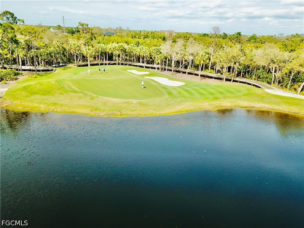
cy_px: 114
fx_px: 228
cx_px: 152
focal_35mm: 26
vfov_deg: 53.1
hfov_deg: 67.3
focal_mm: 4.73
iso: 100
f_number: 2.2
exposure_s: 1/1009
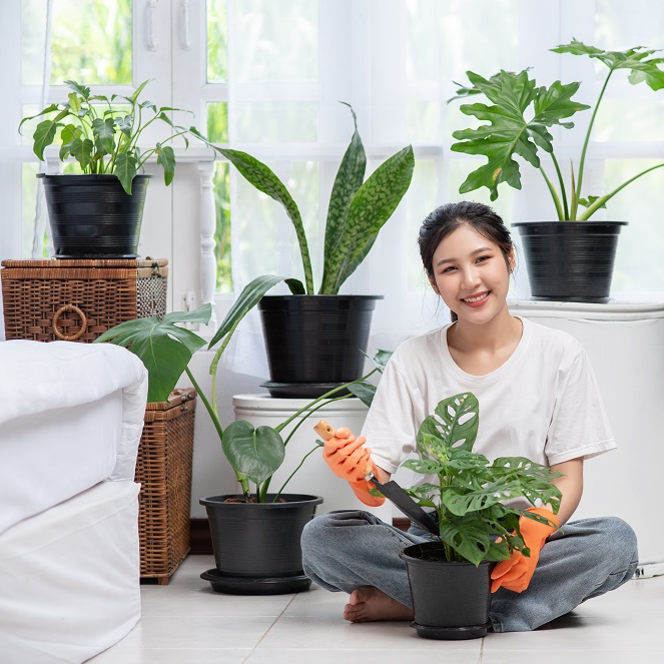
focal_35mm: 109
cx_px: 456
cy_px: 333
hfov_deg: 15.9
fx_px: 2365
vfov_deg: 16.0
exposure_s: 1/250
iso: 200
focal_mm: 85
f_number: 2.8
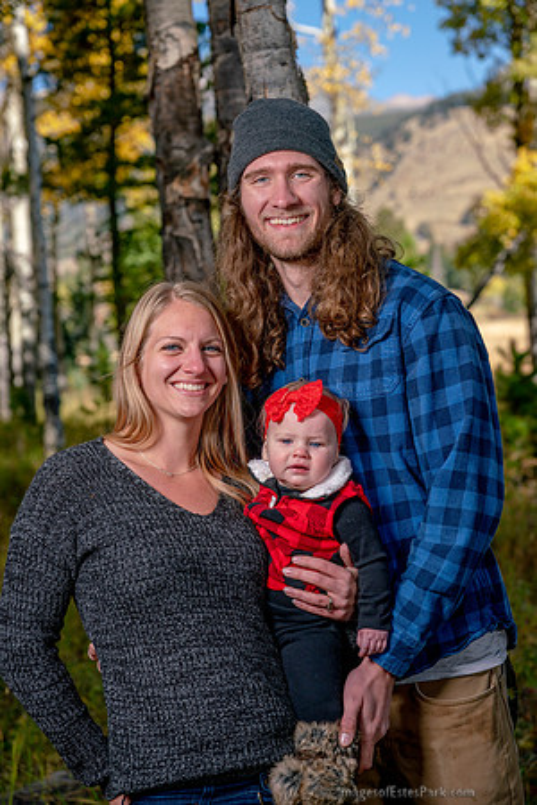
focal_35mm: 70
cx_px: 268
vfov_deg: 28.8
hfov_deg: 19.5
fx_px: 1566
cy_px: 402
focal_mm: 70
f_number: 4.5
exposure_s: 1/1000
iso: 160
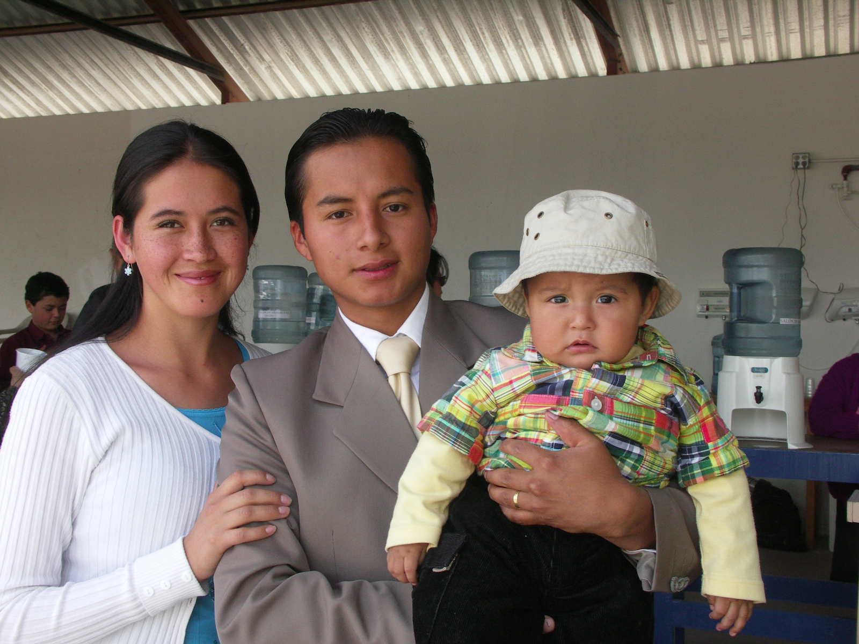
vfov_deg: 30.3
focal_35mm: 48
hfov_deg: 39.7
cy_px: 322
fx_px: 1191
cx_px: 430
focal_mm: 12.4
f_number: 6.3
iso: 200
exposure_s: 1/200
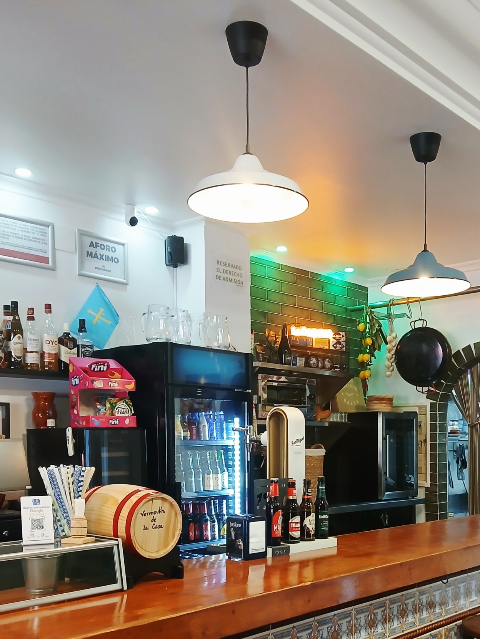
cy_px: 450
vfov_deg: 45.7
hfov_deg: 35.6
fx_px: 740
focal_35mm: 40
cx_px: 322
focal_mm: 3.98
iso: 250
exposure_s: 1/33.3
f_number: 1.8
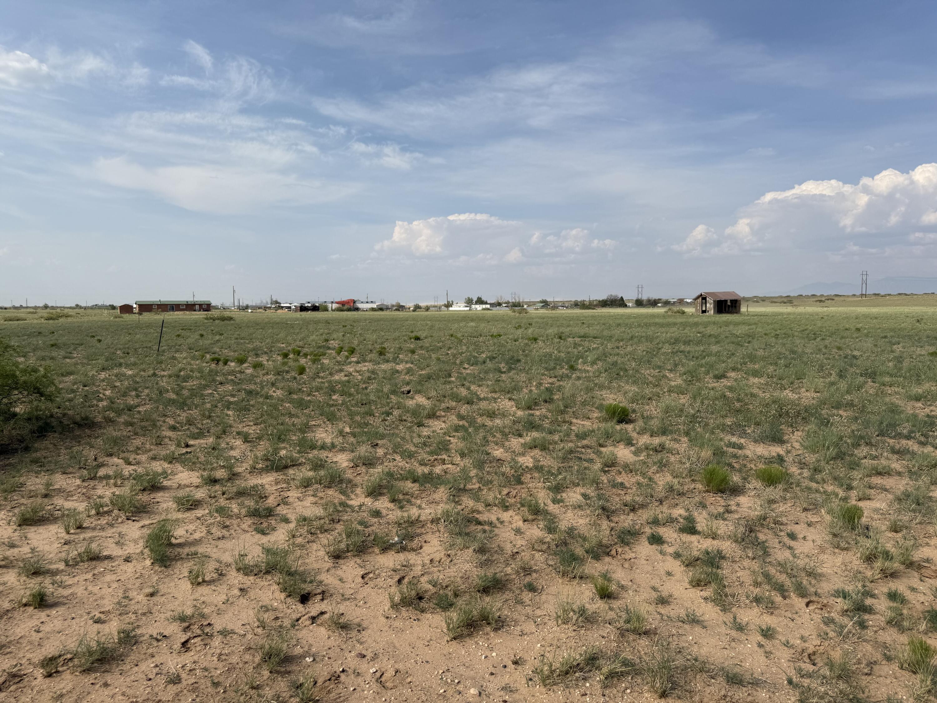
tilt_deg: -4.4
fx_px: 650
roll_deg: +0.3
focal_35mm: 24
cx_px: 468
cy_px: 352
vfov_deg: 56.8
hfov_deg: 71.6
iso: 80
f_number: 1.78
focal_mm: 6.76
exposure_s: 1/8130
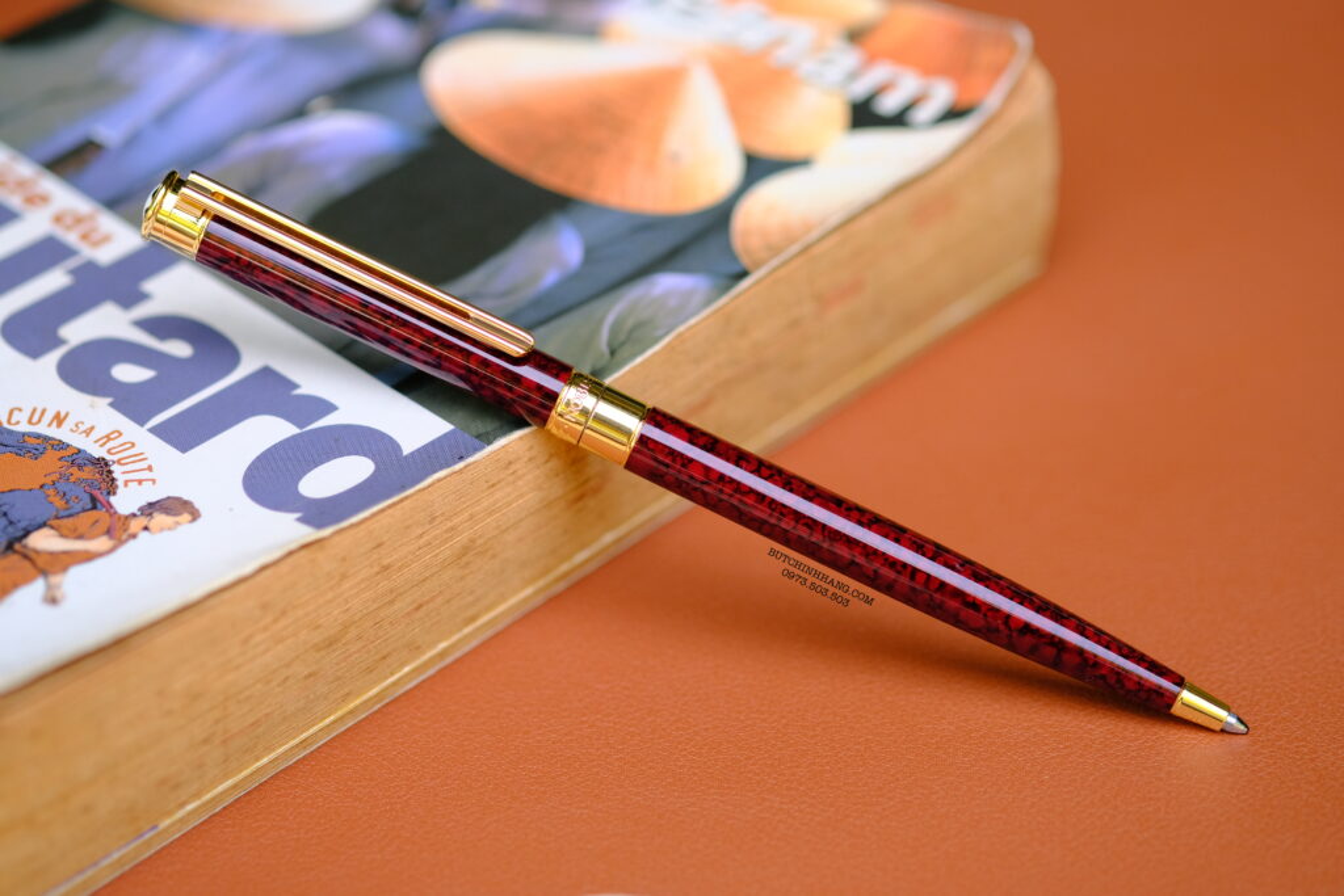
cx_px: 672
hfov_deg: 22.6
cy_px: 448
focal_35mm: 90
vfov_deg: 15.2
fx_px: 3360
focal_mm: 60
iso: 500
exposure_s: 1/320
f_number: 2.8
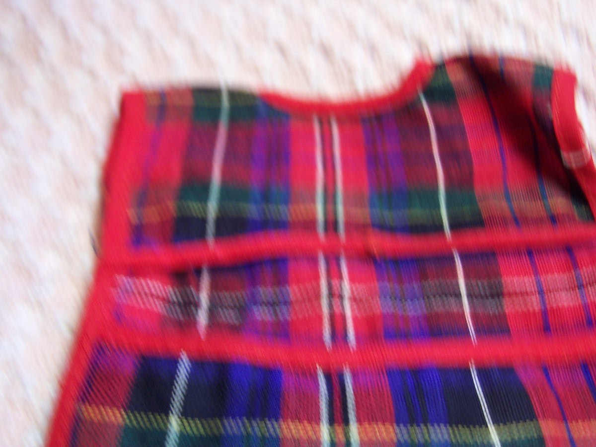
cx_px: 298
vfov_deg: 38.7
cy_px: 224
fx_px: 637
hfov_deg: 50.1
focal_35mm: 37
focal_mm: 5.6
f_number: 2.8
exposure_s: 1/30
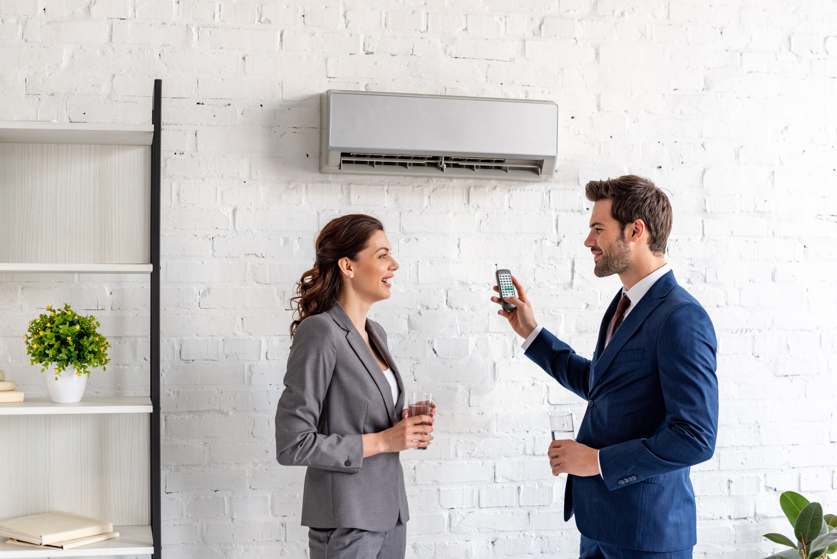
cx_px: 418
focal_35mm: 50
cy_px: 280
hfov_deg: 39.6
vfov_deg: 27.0
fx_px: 1163
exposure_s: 1/200
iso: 400
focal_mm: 50
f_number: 3.5
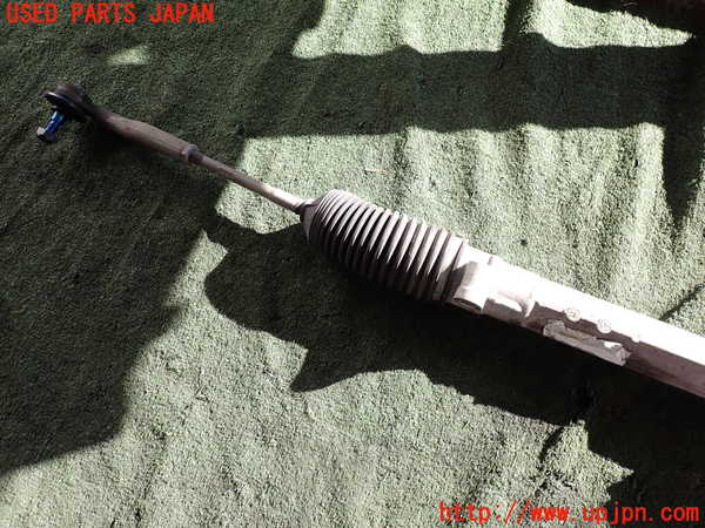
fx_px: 509
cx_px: 352
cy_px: 264
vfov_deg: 54.9
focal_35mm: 25
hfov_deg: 69.4
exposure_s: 1/160
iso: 100
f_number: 2.8
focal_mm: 4.5
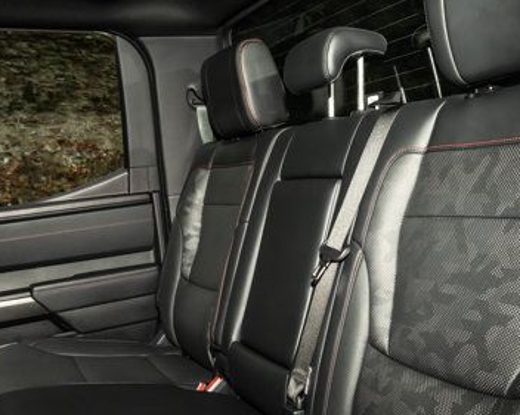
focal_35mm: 41
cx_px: 310
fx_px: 630
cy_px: 281
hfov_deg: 44.6
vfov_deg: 36.0
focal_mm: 24
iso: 800
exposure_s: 1/200
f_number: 10
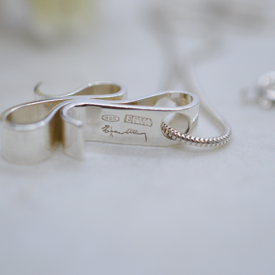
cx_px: 139
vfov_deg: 22.5
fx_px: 692
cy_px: 138
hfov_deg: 22.5
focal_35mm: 77
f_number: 4
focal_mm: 40
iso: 2500
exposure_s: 1/3200
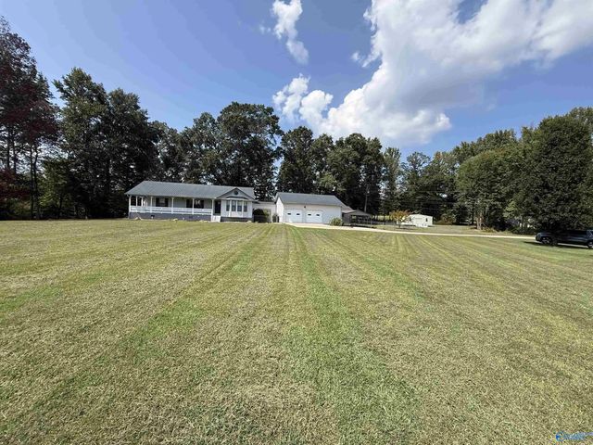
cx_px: 296
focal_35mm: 14
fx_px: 240
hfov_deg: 102.1
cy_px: 222
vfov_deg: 85.7
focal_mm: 2.22
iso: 64
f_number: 2.2
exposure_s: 1/1534
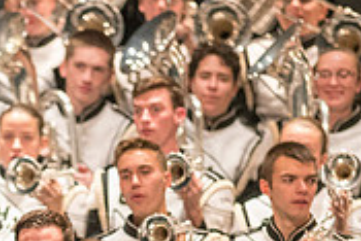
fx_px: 9996
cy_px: 364
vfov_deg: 1.4
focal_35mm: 996
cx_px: -70
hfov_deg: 2.1
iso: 4000
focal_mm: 300
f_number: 2.8
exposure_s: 1/500
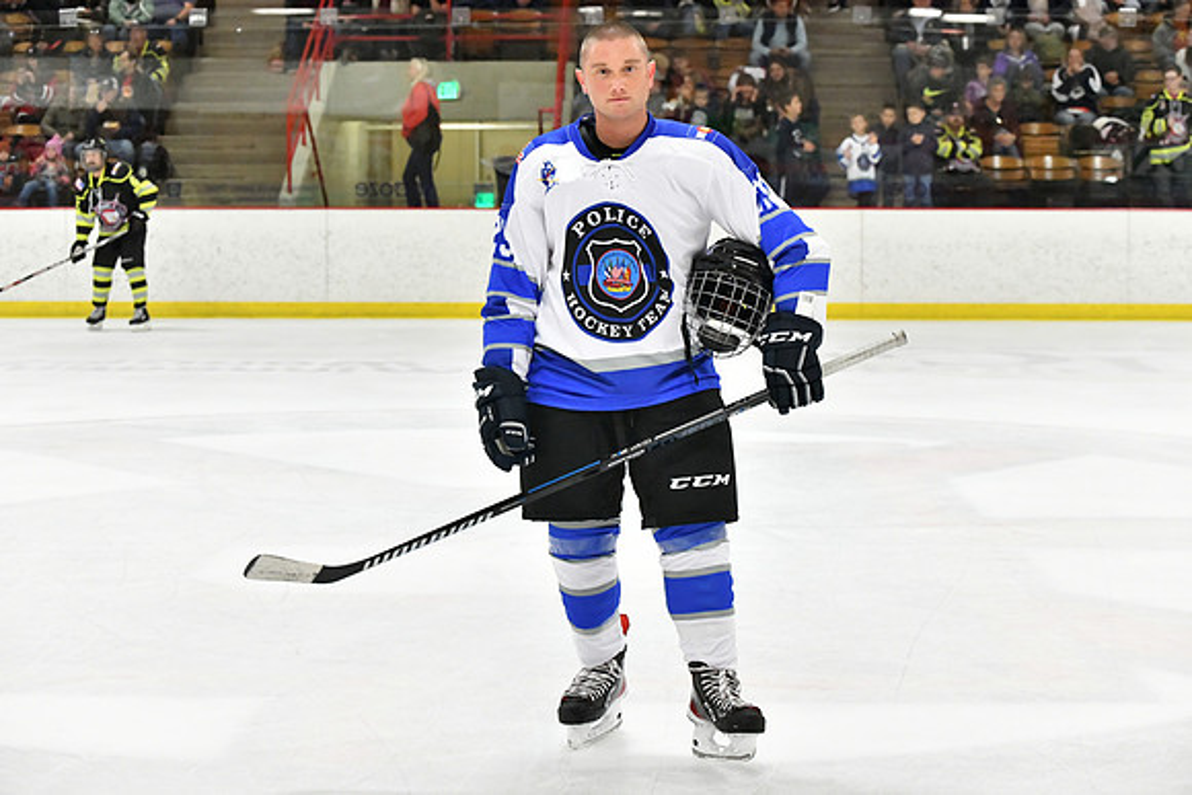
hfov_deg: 28.8
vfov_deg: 19.5
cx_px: 596
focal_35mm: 70
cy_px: 398
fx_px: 2318
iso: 11400
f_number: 5
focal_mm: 70
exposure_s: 1/400
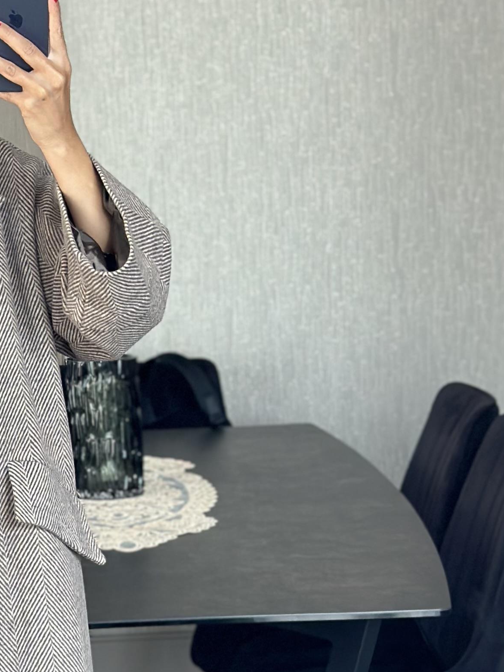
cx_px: -122
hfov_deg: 11.7
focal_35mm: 124
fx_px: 2407
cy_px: 556
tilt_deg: -16.4
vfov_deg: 15.8
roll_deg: +4.1
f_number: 1.78
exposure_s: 1/99
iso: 125
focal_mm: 6.86
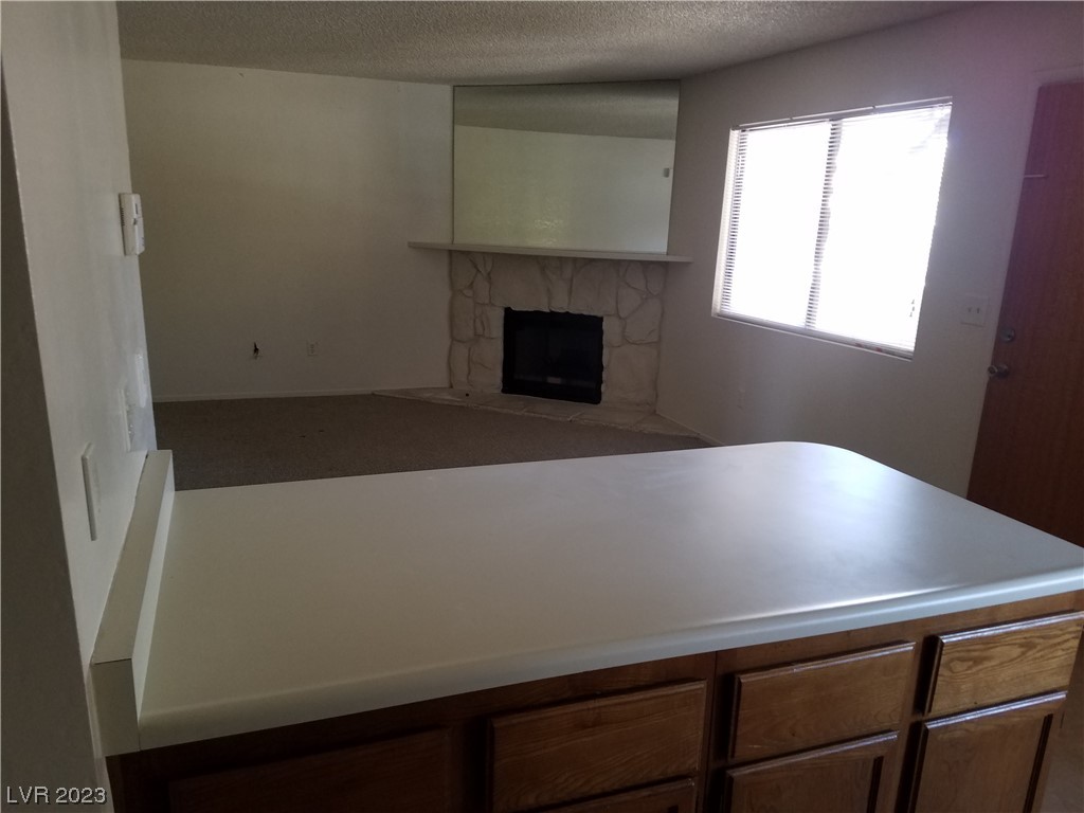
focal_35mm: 26
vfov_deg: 53.1
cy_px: 406
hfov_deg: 67.3
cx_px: 542
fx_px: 814
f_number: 1.7
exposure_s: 1/24
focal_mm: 4.2
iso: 125
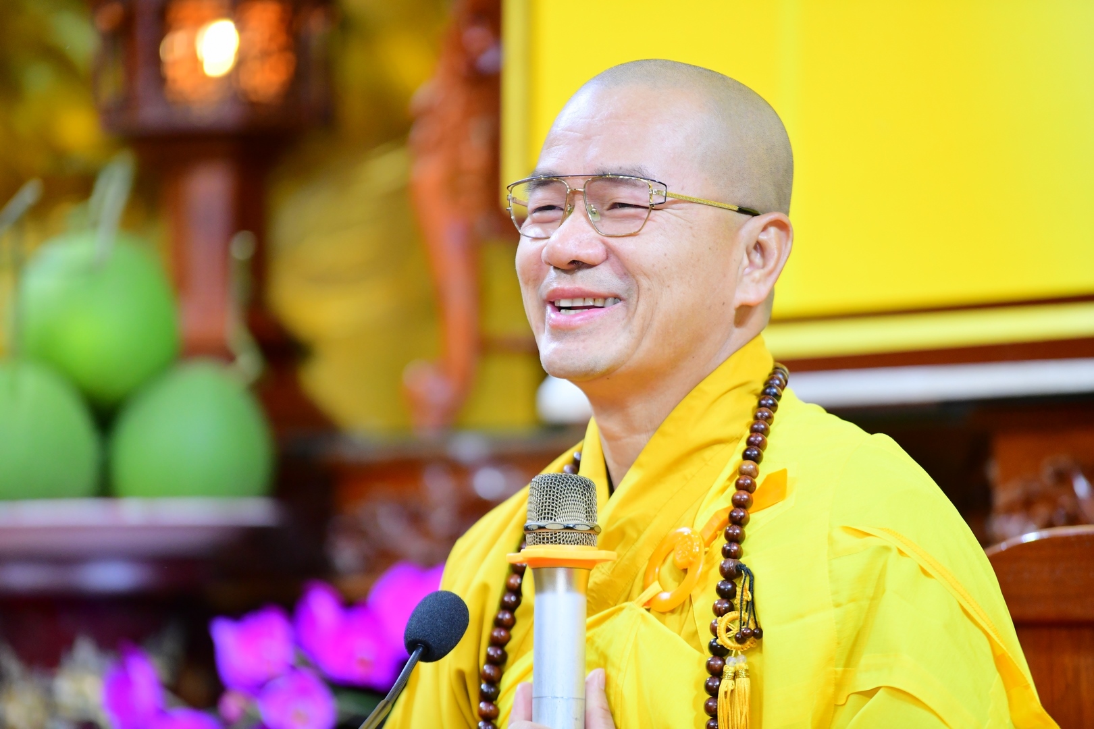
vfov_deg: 6.9
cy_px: 364
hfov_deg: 10.3
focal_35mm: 200
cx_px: 547
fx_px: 6077
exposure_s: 1/160
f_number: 3.2
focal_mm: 200
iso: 2000
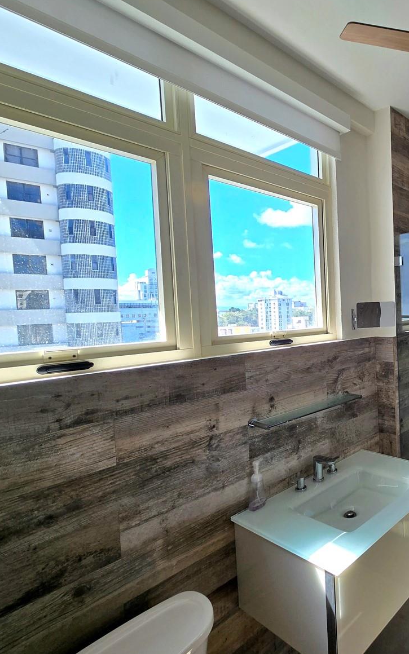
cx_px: 401
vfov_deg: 88.0
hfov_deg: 51.2
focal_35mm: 19
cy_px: 321
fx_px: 339
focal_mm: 2.2
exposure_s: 1/370
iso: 50
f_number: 2.2
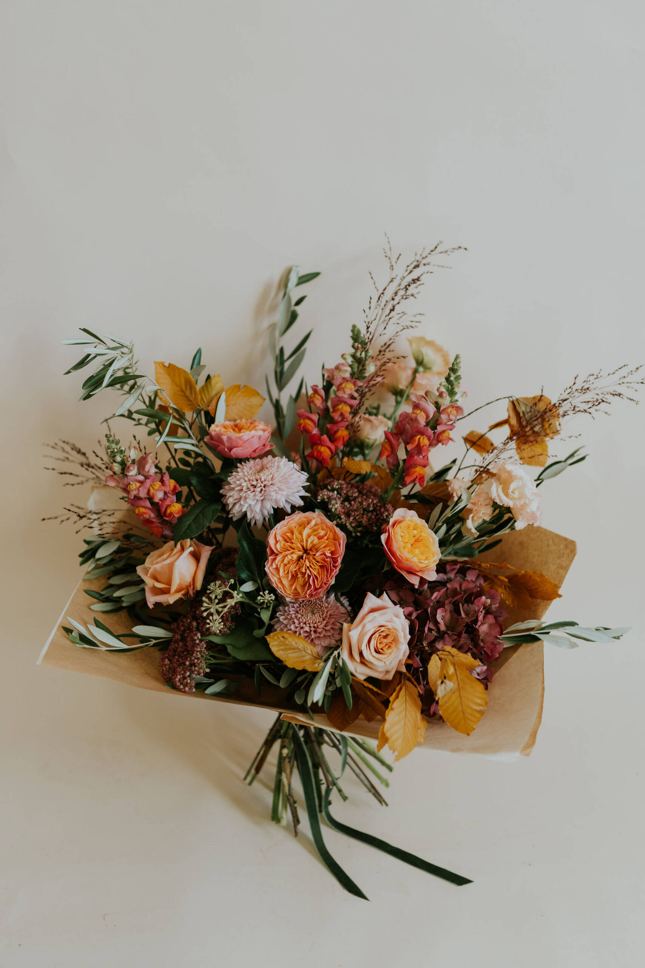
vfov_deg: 54.4
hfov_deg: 37.9
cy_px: 484
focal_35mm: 35
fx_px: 940
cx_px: 322
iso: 400
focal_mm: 35
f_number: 2
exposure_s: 1/800
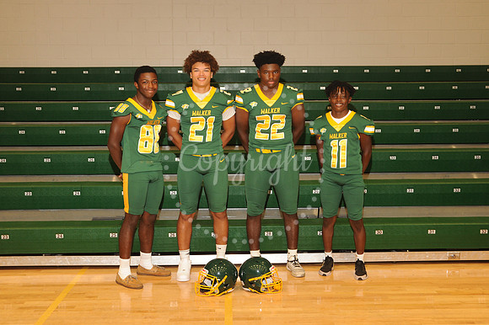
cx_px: 244
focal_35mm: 48
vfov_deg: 28.0
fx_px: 652
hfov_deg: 41.1
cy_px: 162
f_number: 6.3
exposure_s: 1/60
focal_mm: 48
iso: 1250
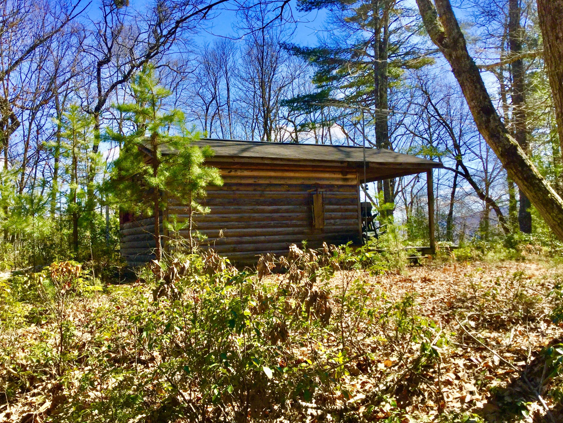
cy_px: 202
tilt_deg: +2.6
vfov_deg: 42.9
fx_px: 537
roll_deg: +1.8
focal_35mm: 33
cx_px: 272
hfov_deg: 55.3
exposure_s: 1/815
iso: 25
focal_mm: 3.3
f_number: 2.4
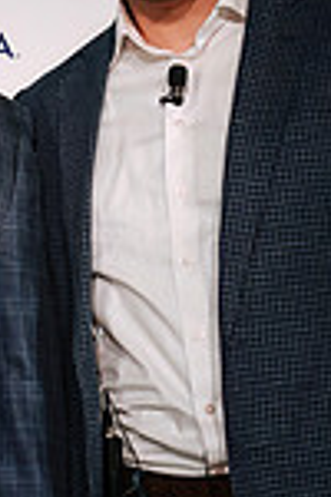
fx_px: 1972
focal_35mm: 143
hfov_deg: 9.6
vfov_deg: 14.3
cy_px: 263
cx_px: 109
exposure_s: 1/125
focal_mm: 20.6
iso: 800
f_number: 3.6
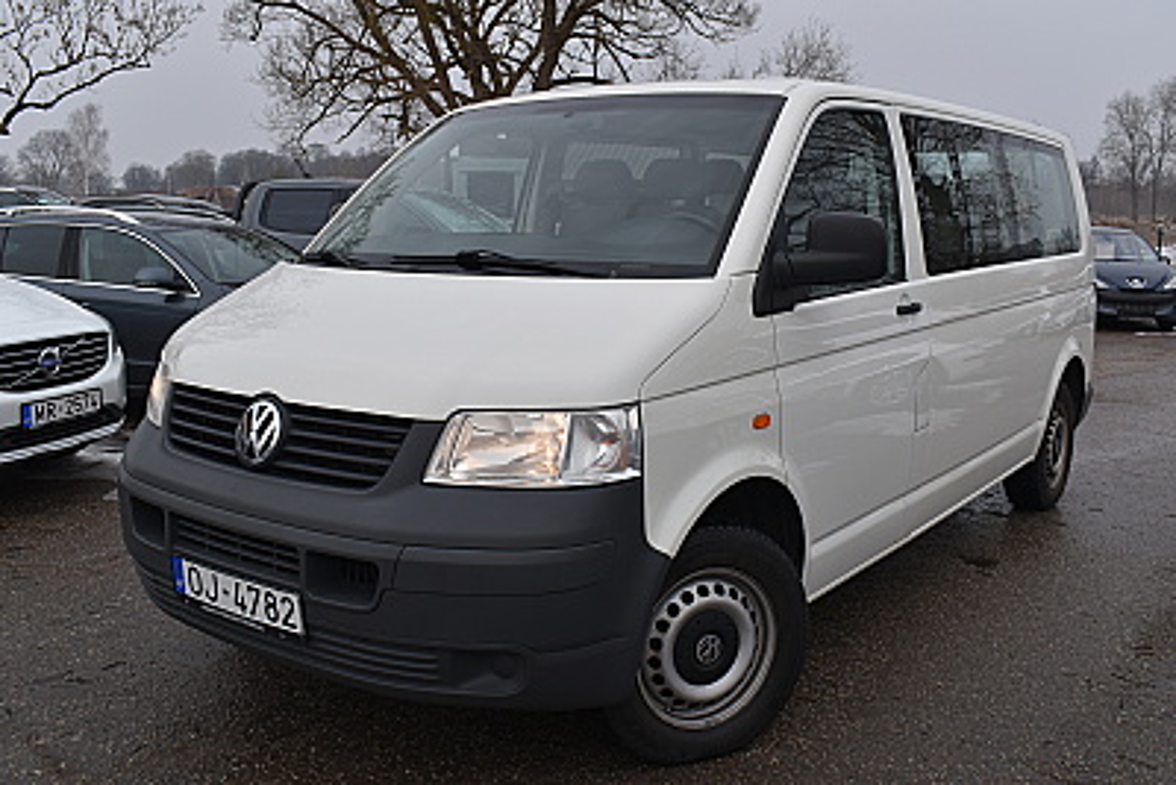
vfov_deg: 38.4
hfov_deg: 55.1
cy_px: 392
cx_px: 588
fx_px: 1127
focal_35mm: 34
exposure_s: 1/250
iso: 200
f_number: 8
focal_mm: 23
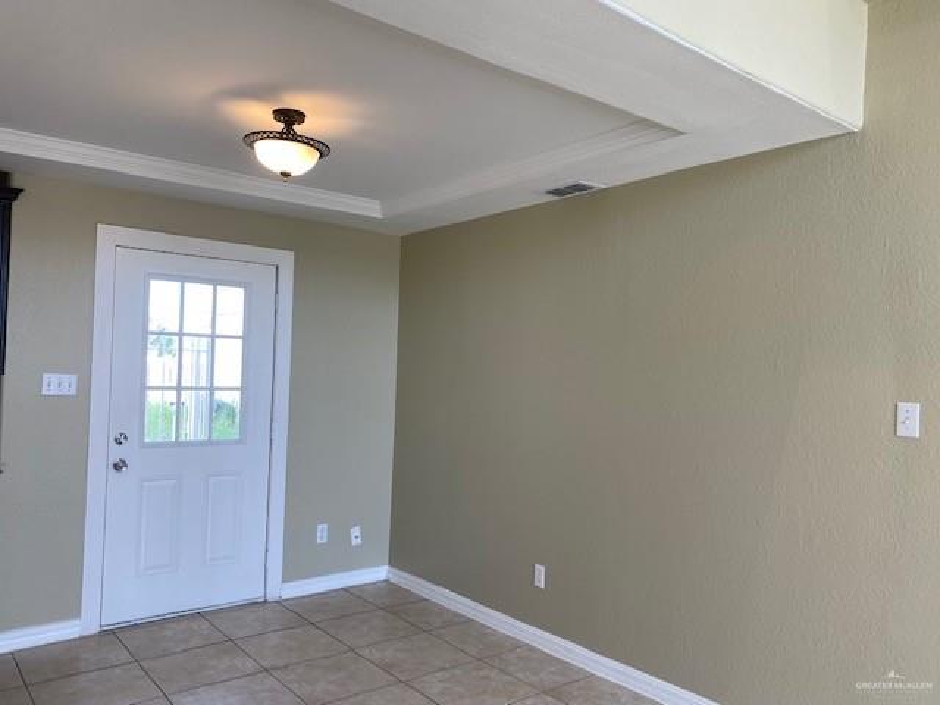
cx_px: 470
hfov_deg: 67.3
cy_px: 352
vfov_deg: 53.1
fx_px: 706
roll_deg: -1.6
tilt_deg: -0.1
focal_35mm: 26
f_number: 1.8
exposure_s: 1/120
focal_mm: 4.25
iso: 50
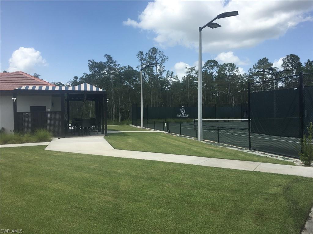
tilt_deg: -0.6
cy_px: 117
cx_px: 156
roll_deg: +1.2
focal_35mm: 29
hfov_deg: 61.7
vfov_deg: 48.2
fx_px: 262
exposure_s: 1/1399
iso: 25
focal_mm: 4.15
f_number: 2.2
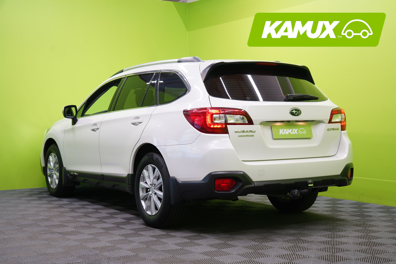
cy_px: 132
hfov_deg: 38.2
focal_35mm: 52
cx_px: 198
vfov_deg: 26.0
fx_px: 572
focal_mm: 52
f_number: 5
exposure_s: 1/30
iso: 400
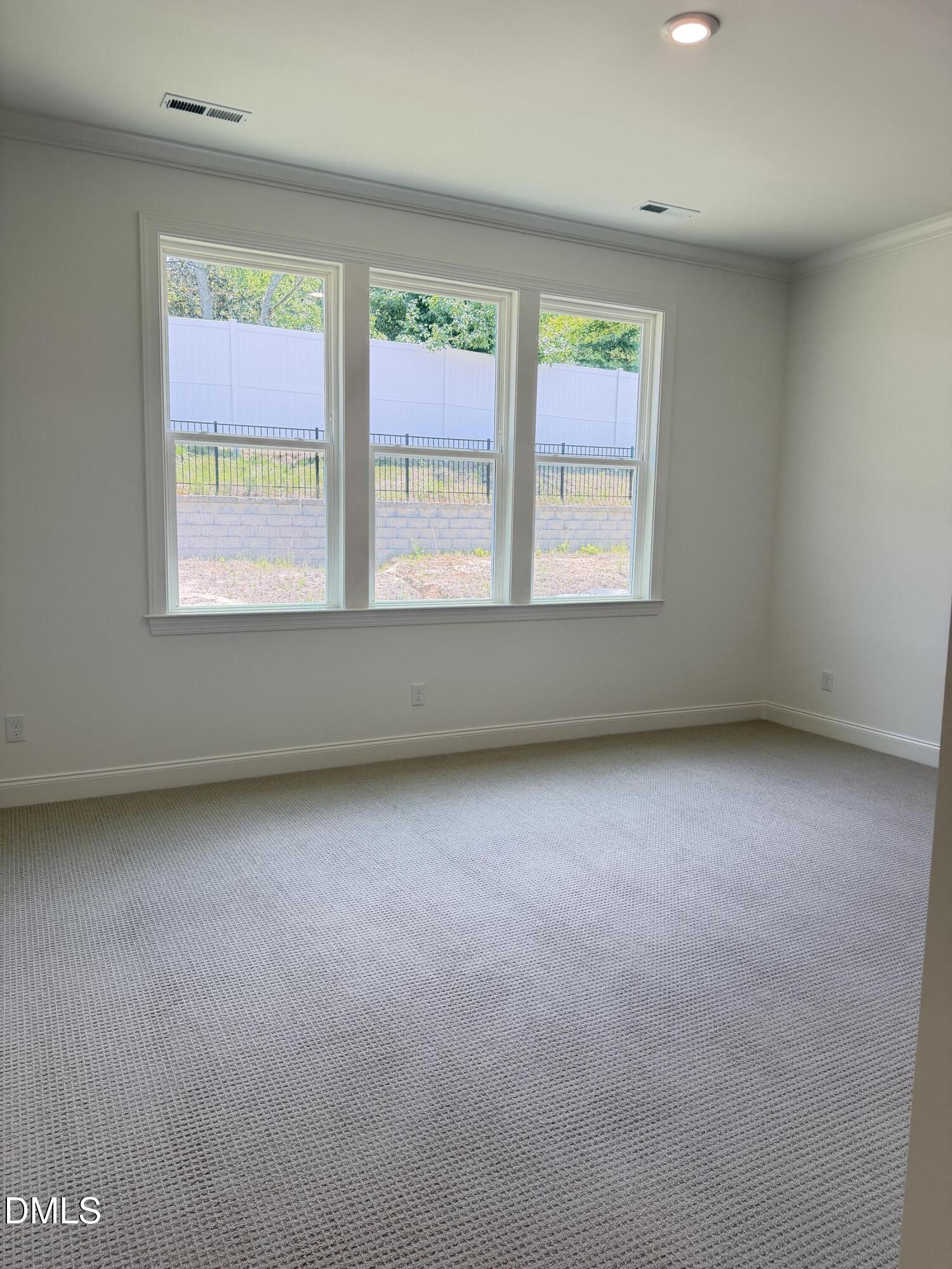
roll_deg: -1.1
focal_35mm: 24
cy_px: 634
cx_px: 476
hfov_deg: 56.8
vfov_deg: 71.6
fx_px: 880
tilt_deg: -7.5
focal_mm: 6.76
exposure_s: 1/221
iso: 200
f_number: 1.78
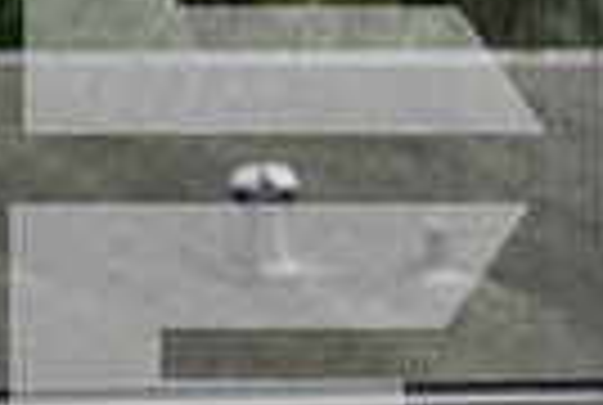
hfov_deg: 8.4
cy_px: -101
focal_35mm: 233
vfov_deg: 5.9
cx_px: -603
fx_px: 3911
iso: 100
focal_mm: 54
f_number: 8
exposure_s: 1/320
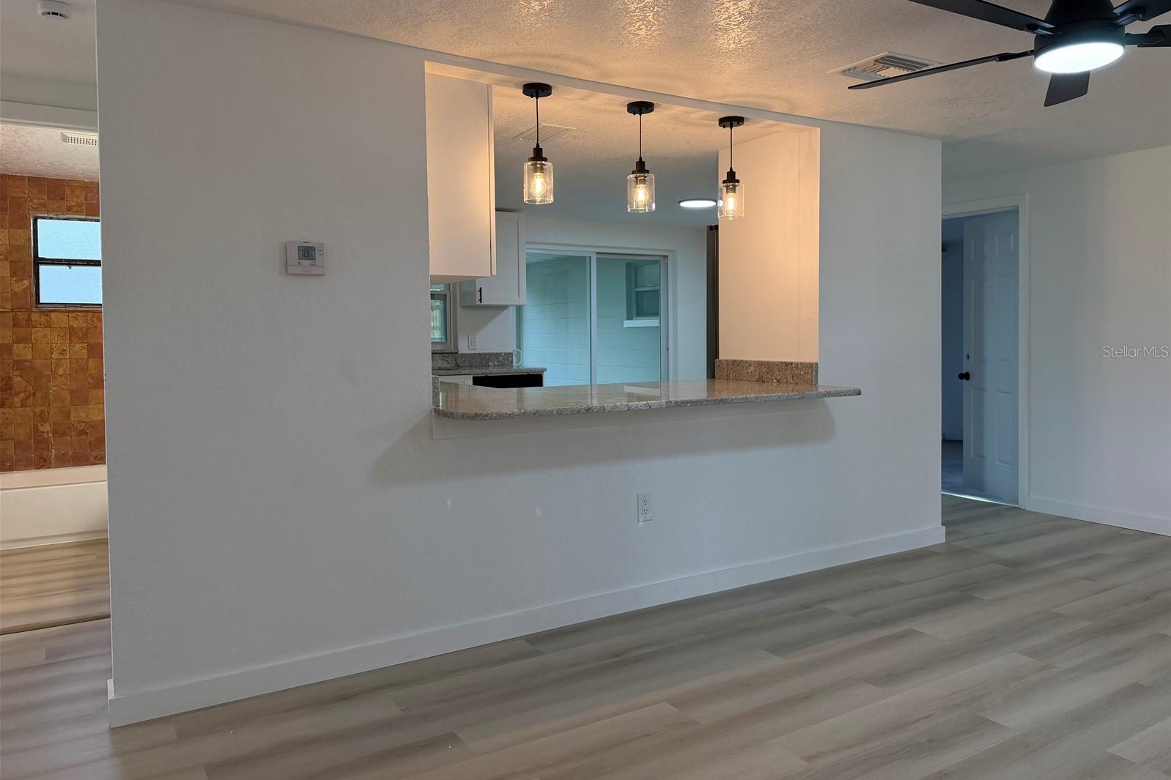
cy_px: 351
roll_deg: +1.0
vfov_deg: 51.2
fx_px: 813
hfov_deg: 71.5
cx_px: 586
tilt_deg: -2.3
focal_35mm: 25
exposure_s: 1/206
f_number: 1.78
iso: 160
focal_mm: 6.76
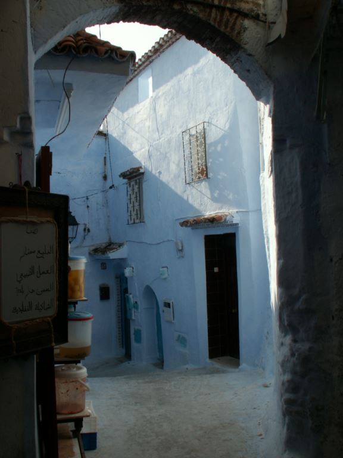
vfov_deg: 52.6
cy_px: 229
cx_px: 172
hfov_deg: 40.7
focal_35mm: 35
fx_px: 462
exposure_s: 1/100
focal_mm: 5.86
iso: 50
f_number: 8
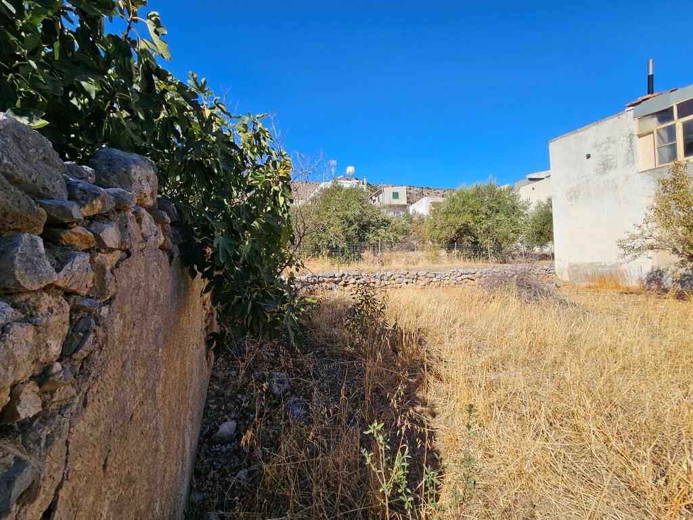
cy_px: 260
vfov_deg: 89.9
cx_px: 346
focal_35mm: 13
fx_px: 260
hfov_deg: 106.2
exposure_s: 1/2333
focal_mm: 2.2
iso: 50
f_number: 2.2
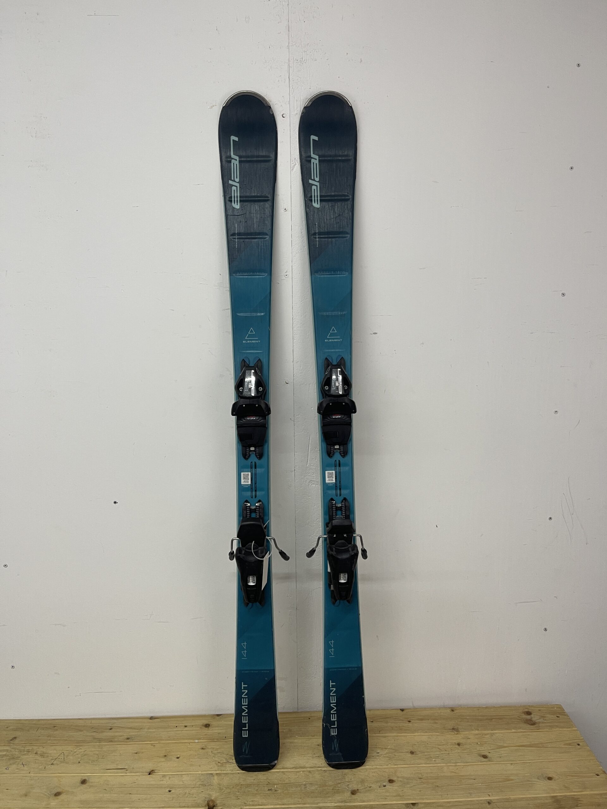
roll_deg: +0.3
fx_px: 585
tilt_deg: -8.0
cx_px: 304
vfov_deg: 69.4
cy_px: 404
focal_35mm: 25
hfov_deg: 54.9
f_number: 1.6
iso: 64
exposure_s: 1/50
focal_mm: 5.1
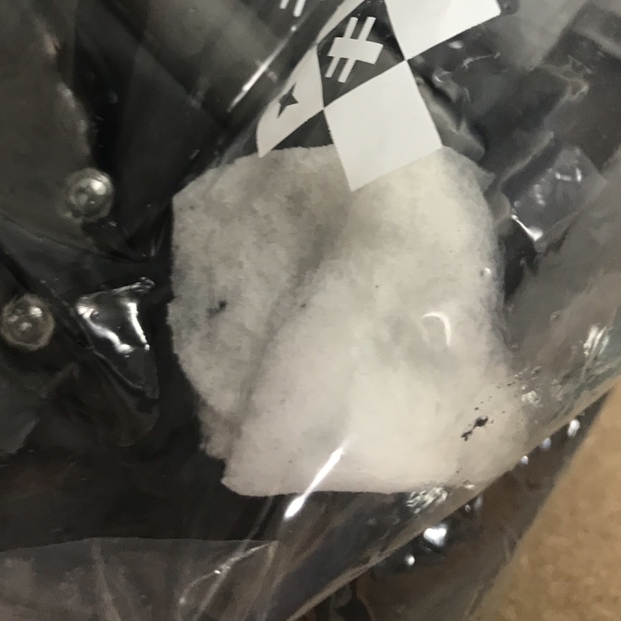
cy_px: 117
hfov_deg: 38.3
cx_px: 329
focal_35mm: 44
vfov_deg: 36.9
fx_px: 893
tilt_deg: -82.2
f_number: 1.8
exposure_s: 1/20
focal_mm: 3.99
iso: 32
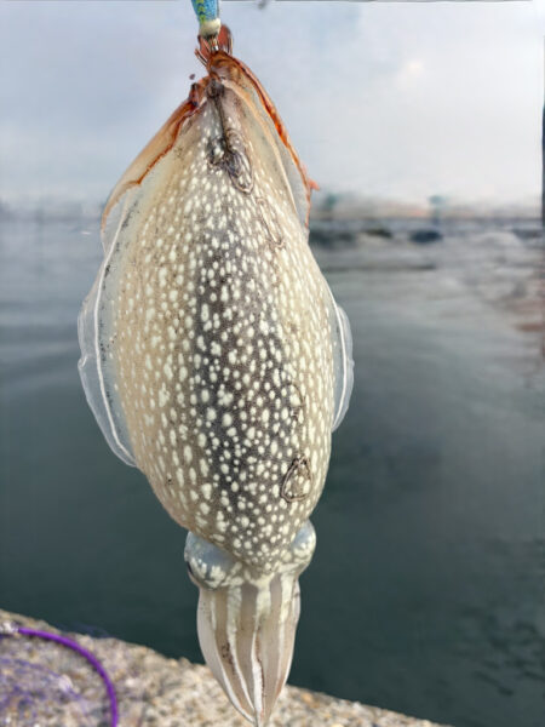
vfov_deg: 67.3
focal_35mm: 26
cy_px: 364
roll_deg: +2.2
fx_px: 546
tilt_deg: -11.6
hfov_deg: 53.1
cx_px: 272
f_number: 1.6
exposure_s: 1/1016
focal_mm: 5.96
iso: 50
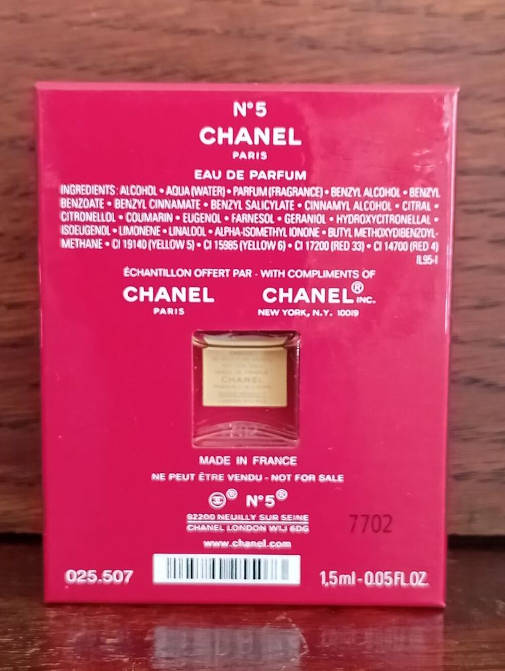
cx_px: 252
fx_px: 543
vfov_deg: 63.4
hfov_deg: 49.9
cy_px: 336
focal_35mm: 28
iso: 207
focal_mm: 4.25
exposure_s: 1/33.3
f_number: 1.8
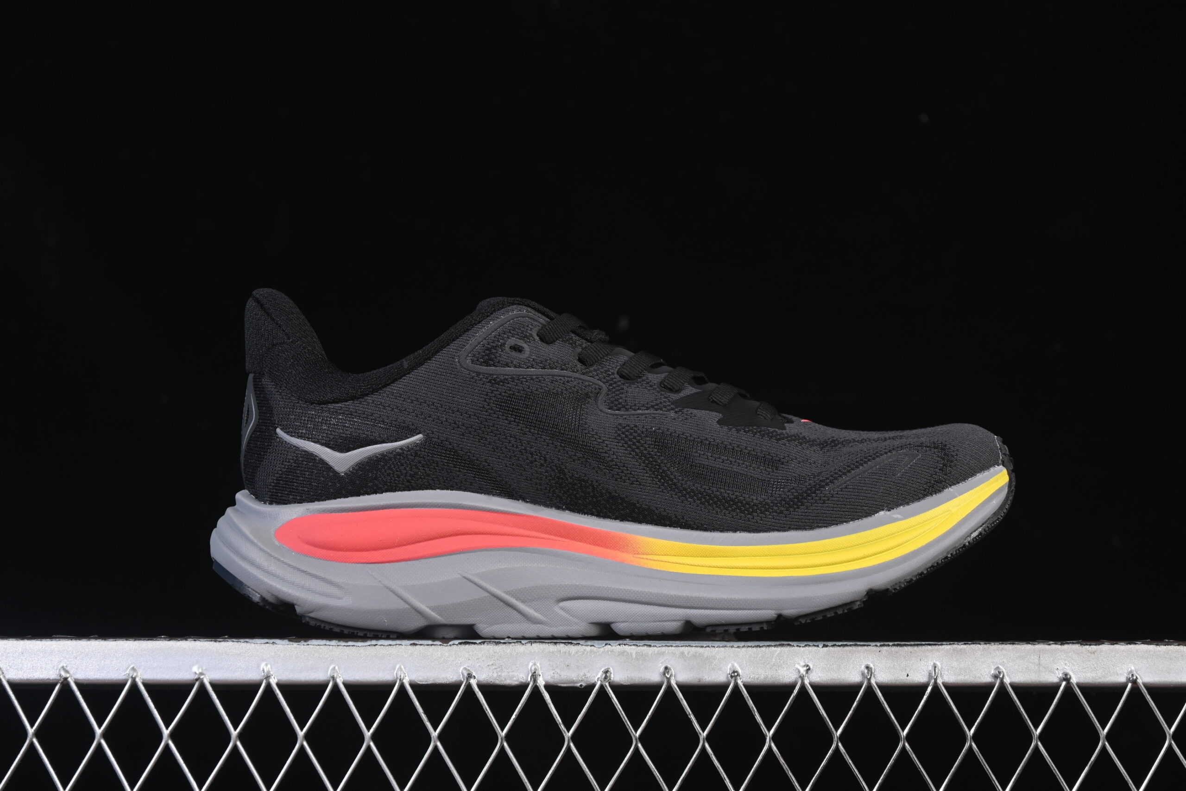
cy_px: 396
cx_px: 593
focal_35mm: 75
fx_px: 2471
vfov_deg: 18.2
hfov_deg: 27.0
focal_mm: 50
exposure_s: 1/50
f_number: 6.3
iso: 160
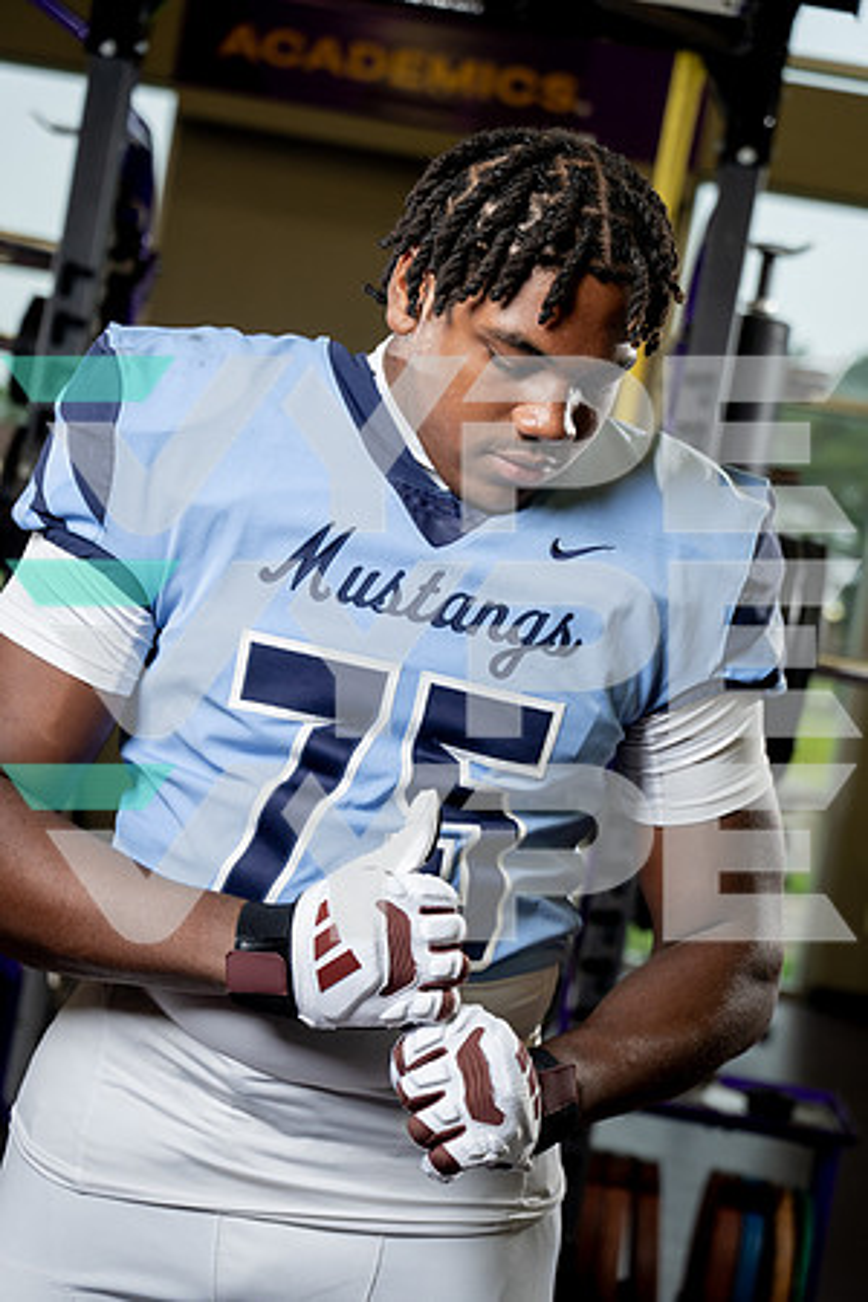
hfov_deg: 19.5
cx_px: 434
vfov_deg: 28.8
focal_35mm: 70
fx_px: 2531
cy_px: 651
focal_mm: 70
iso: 640
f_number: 4
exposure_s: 1/250
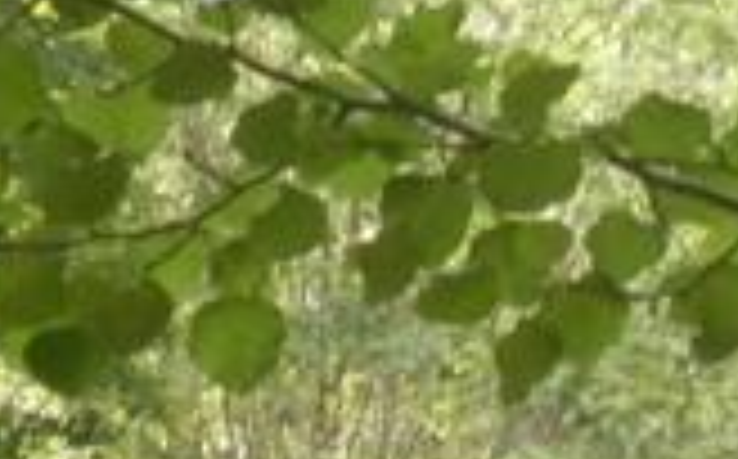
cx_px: 1282
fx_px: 8315
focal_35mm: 414
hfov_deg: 5.0
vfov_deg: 3.1
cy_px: 1148
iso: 200
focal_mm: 14.4
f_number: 4.6
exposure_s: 1/100
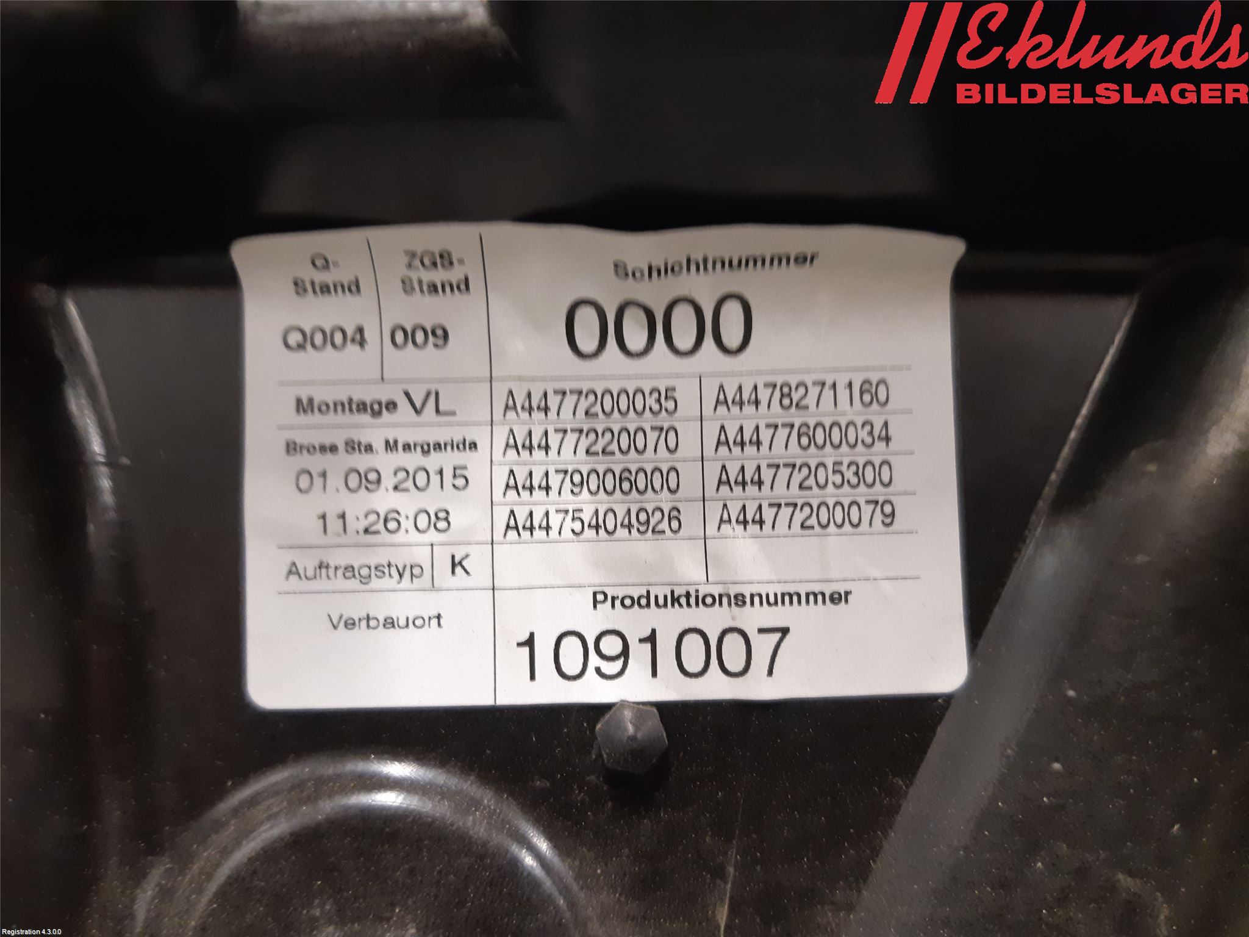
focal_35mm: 26
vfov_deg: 53.1
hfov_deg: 67.3
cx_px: 624
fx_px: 938
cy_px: 468
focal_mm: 3.93
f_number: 1.7
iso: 250
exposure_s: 1/33
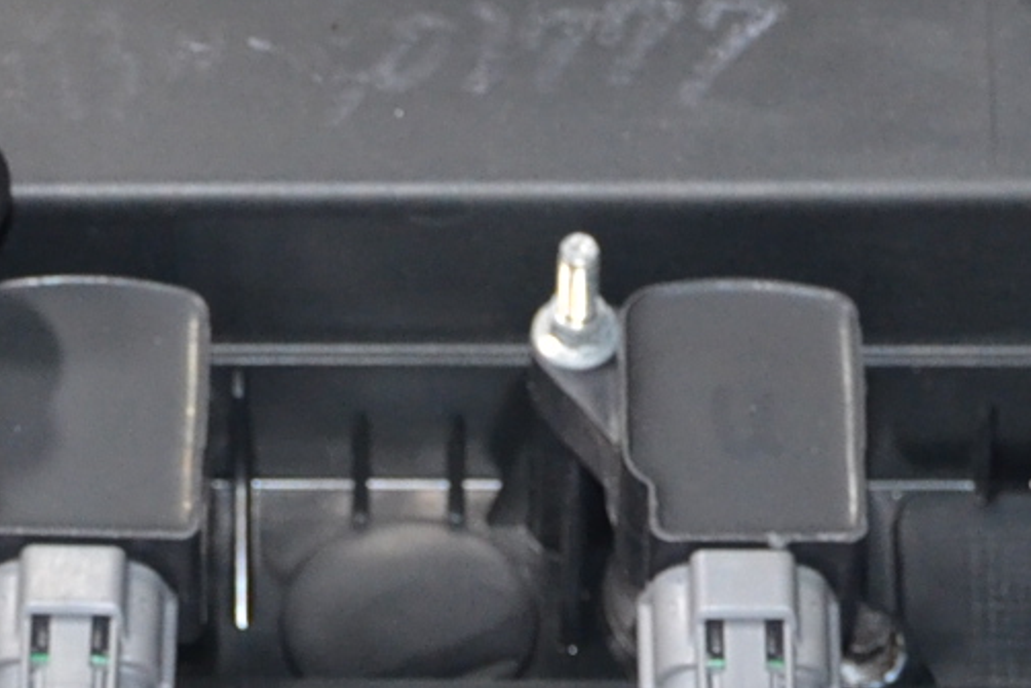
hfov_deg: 8.8
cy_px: 1368
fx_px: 6732
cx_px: 474
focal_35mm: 235
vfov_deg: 5.7
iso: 800
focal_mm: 32
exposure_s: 1/60
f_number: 4
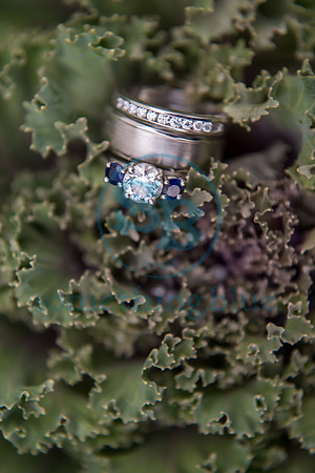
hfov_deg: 19.5
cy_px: 236
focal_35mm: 70
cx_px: 158
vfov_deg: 28.8
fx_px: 919
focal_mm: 70
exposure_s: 1/160
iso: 200
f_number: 4.5
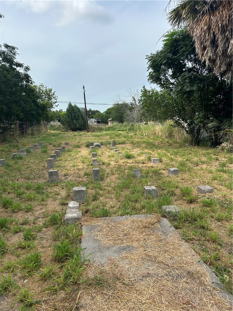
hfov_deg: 53.1
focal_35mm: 26
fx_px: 233
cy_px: 156
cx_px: 116
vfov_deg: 67.3
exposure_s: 1/2513
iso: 50
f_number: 1.5
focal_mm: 5.7
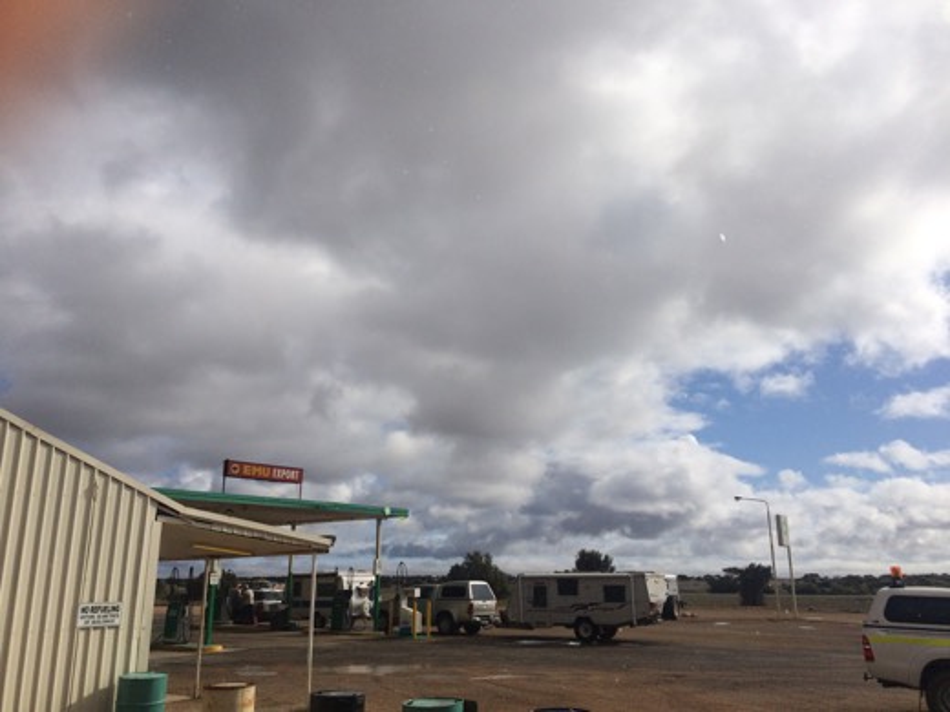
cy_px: 356
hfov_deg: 61.7
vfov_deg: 48.2
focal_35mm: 29
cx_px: 475
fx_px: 796
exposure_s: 1/8264
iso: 40
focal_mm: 4.15
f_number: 2.2
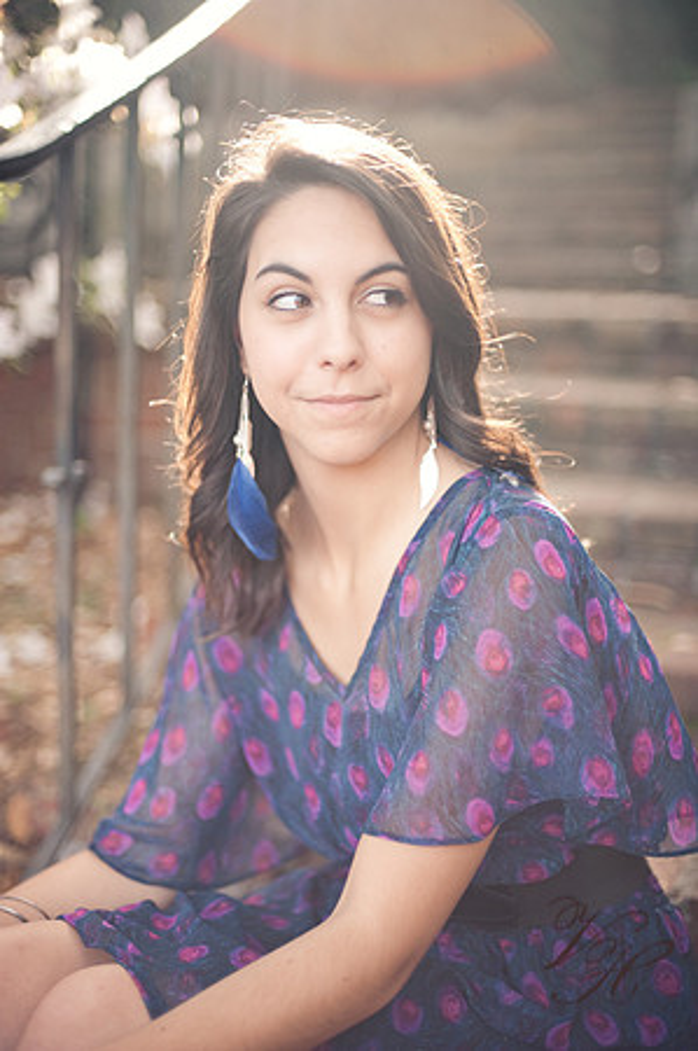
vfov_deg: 39.6
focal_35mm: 50
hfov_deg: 26.9
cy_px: 526
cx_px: 349
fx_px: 1457
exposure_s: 1/1000
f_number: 1.4
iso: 320
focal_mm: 50
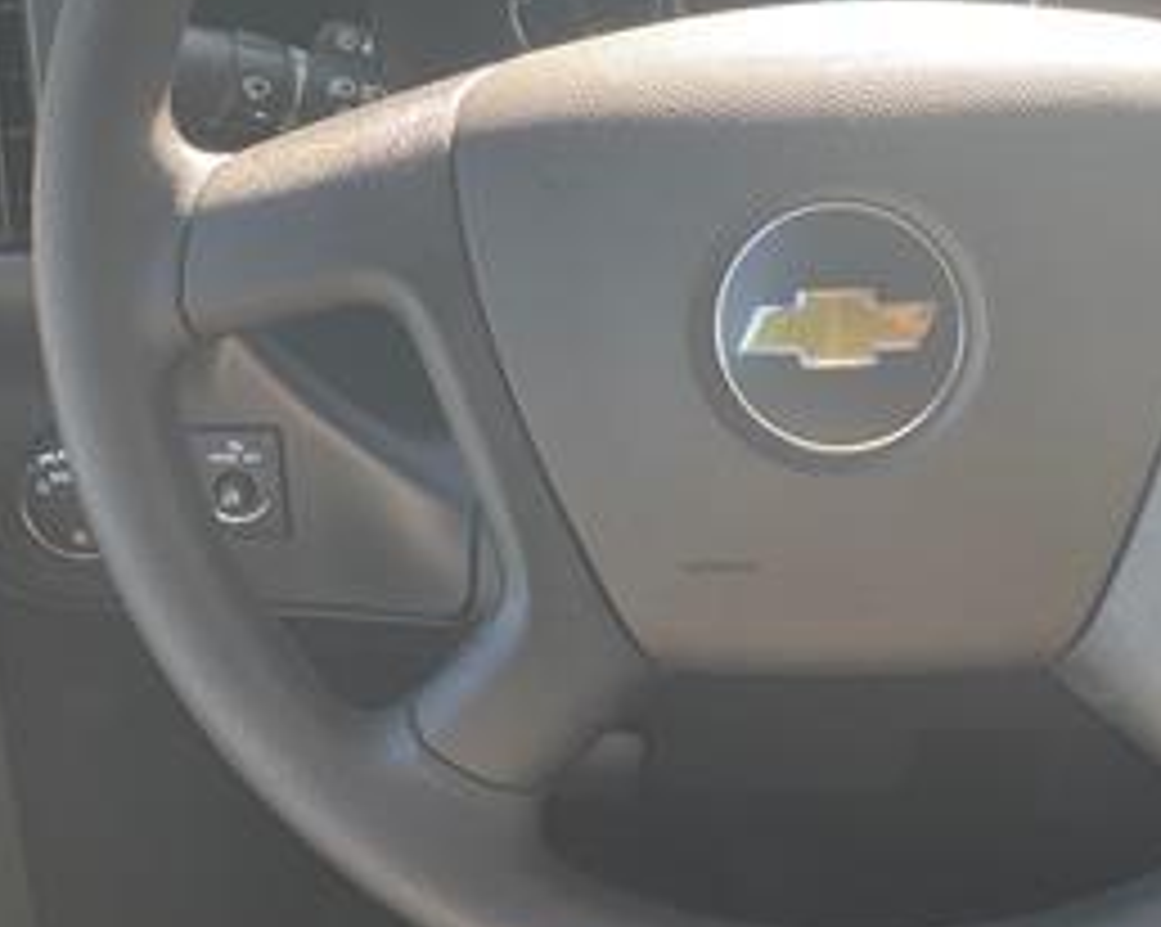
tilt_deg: -30.2
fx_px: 2163
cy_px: 261
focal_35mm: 63
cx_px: 675
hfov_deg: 30.0
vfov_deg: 24.0
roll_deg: +0.5
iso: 64
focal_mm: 4.2
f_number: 1.6
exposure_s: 1/121
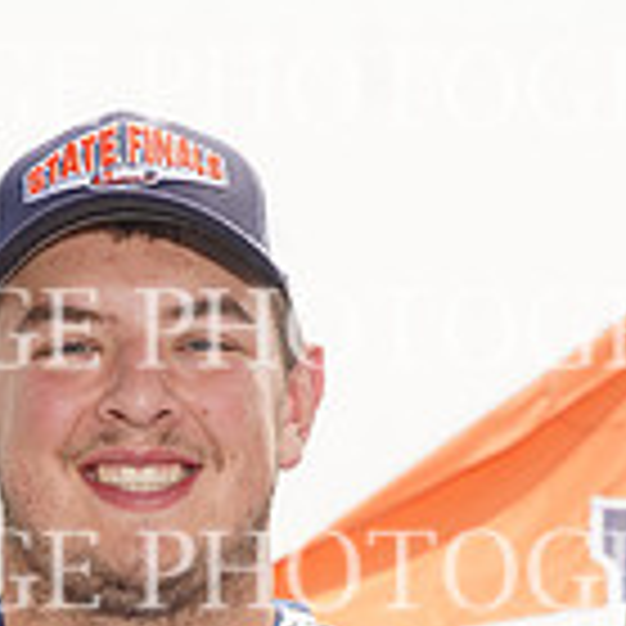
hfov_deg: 7.0
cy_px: 1175
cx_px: 106
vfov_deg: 6.8
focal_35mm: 249
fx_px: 5095
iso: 100
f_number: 8
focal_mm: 70
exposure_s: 1/200
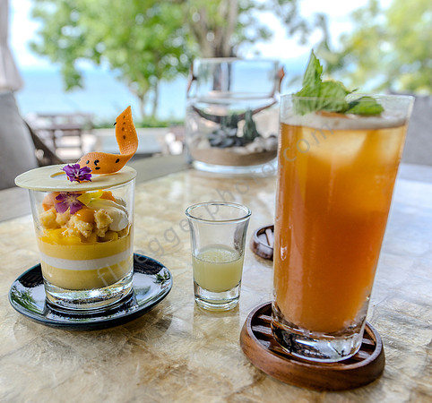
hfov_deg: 51.5
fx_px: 445
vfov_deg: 48.7
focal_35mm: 33
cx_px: 176
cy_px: 222
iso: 200
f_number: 4
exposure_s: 1/500
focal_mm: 24
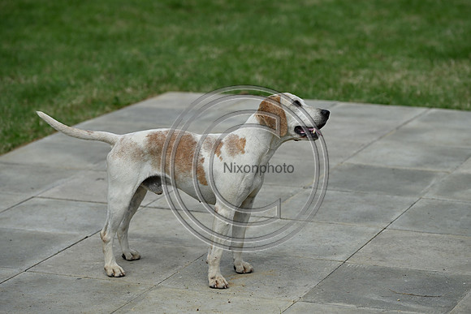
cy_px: 157
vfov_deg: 10.6
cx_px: 236
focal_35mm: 130
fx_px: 1701
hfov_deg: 15.8
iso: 140
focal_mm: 130
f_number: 4.5
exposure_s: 1/1250
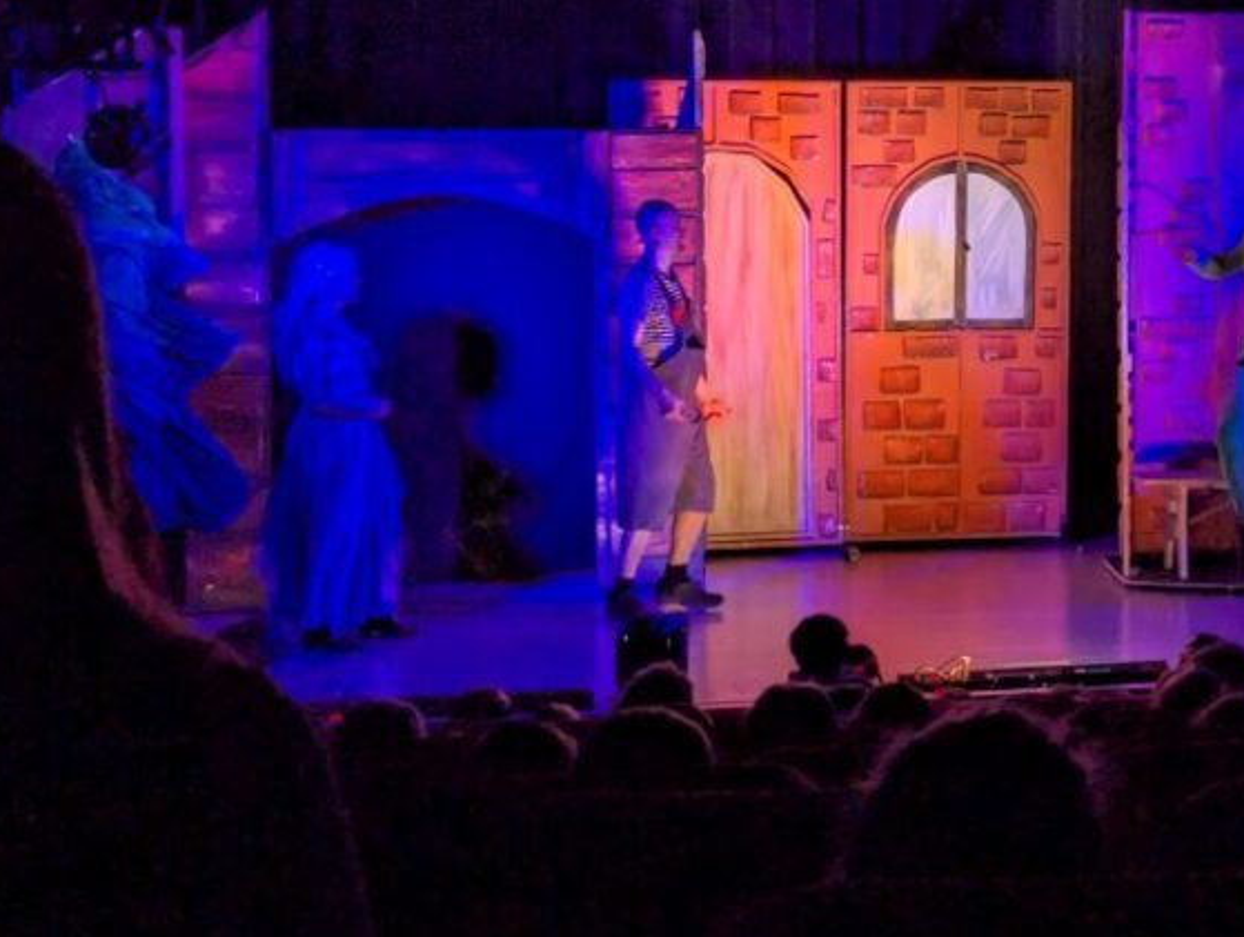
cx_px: 950
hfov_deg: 22.0
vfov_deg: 16.8
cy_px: 250
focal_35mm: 88
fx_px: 3167
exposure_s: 1/65.1
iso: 287
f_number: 1.85
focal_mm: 6.81
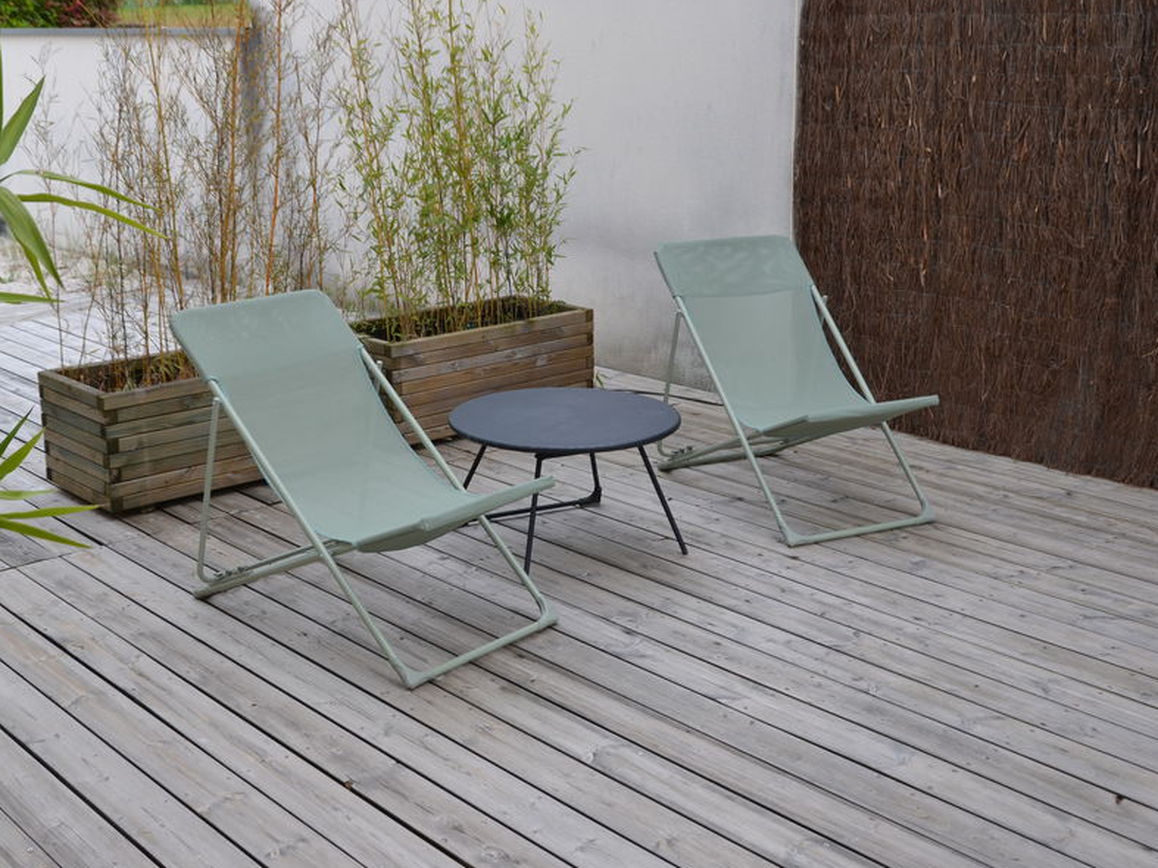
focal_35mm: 44
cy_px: 423
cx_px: 522
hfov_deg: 42.9
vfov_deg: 32.9
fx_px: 1472
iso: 110
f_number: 5.6
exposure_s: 1/125
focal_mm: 24
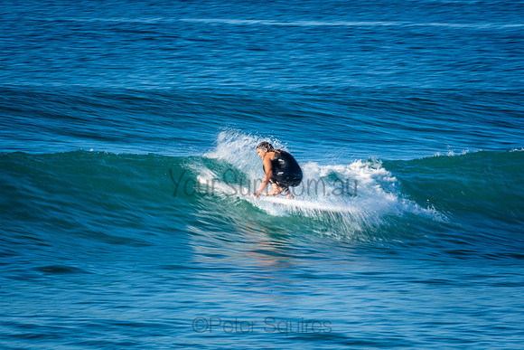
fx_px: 10919
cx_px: 262
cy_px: 175
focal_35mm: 750
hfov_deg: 2.7
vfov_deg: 1.8
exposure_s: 1/20
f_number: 25
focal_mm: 500
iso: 100
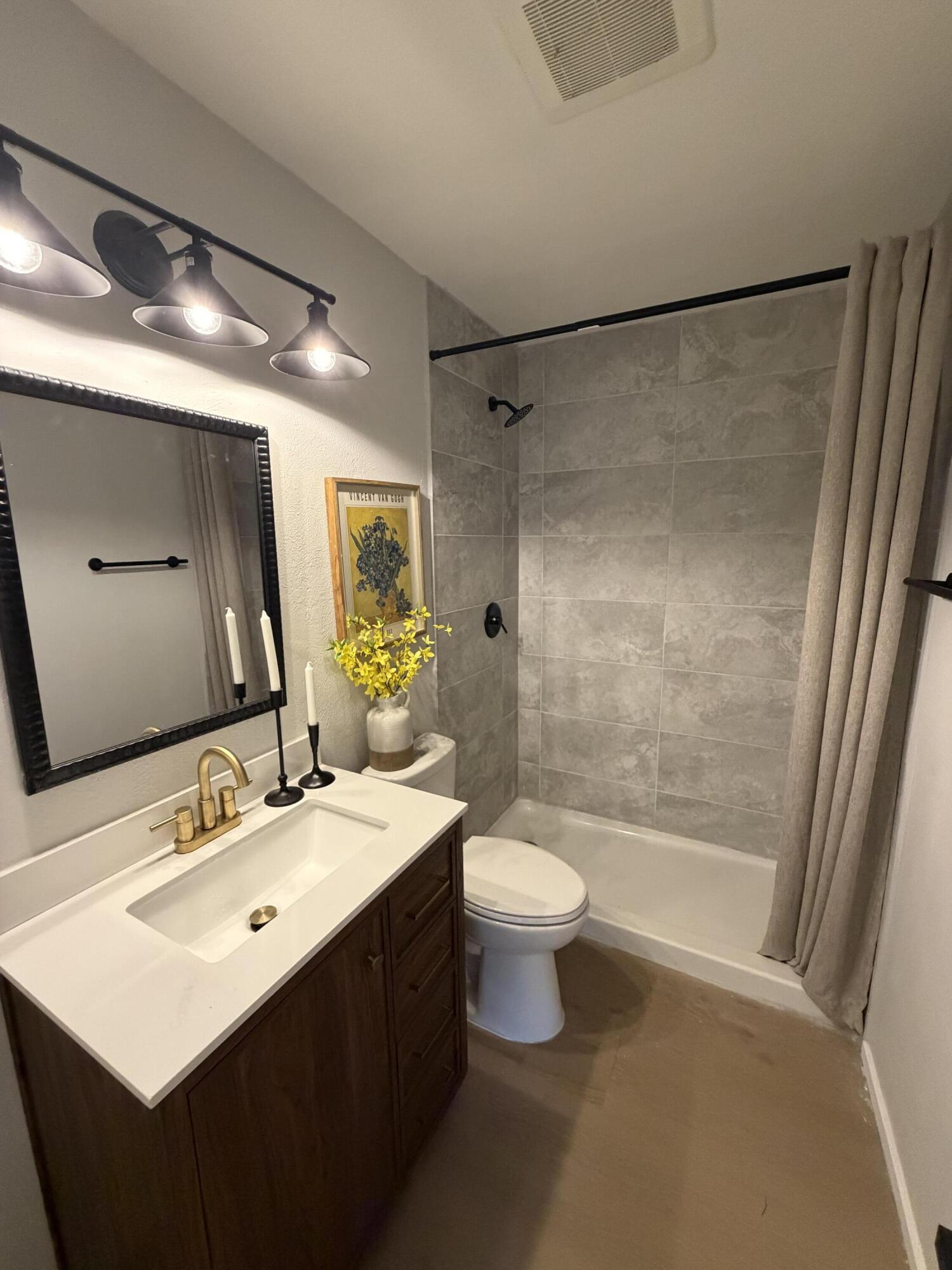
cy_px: 635
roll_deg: +1.0
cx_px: 476
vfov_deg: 102.1
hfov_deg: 85.7
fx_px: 513
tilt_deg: -10.5
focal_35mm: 14
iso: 640
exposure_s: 1/60
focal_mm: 2.22
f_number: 2.2
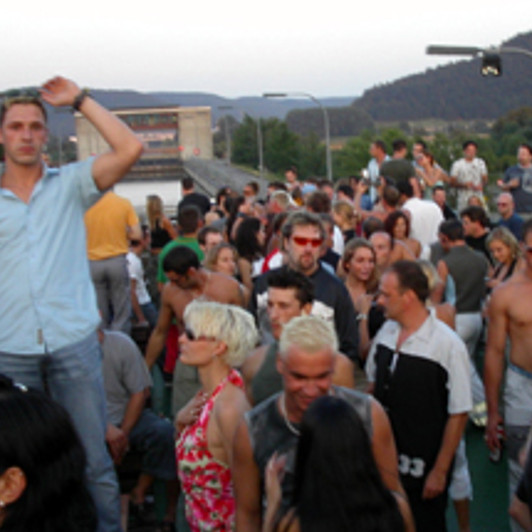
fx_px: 1095
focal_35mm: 63
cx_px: 365
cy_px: 285
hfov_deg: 27.1
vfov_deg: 27.3
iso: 100
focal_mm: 7.8
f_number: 6.7
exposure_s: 1/30
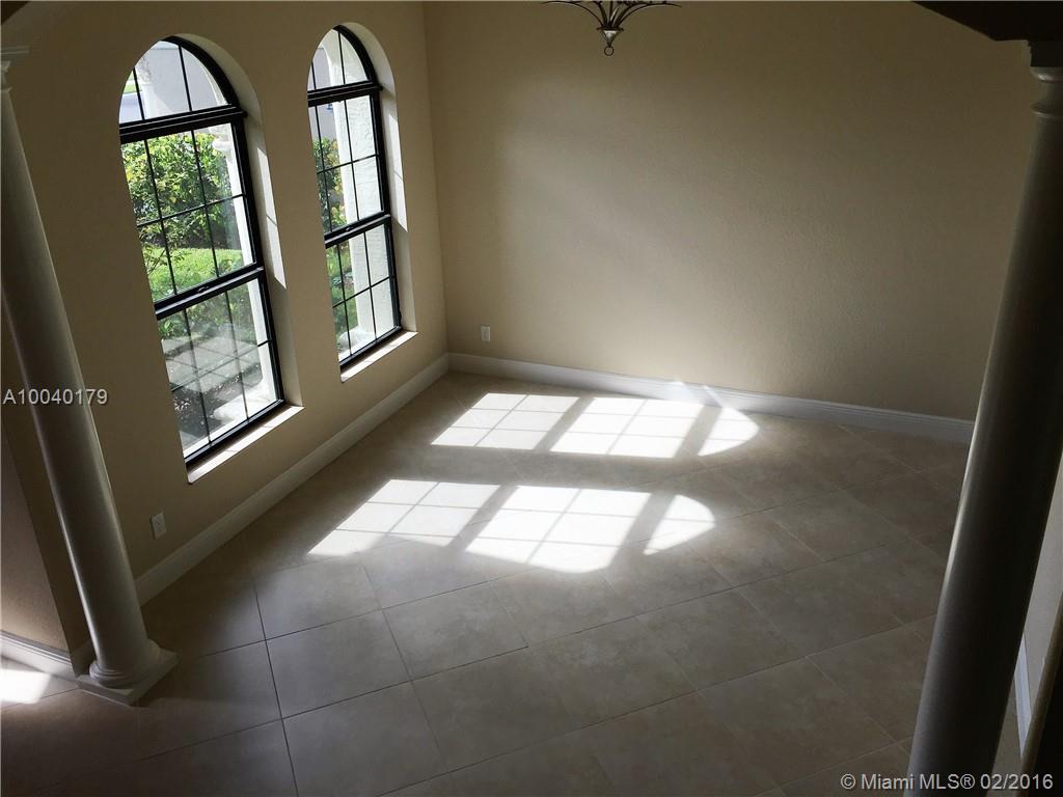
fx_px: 891
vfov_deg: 48.2
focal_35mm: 29
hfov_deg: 61.7
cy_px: 398
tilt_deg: -24.2
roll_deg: +0.7
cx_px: 532
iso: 32
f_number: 2.2
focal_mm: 4.15
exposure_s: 1/338
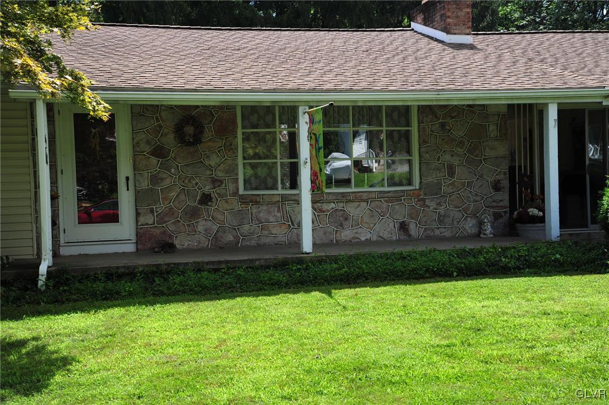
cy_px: 202
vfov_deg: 29.2
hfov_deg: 42.8
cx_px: 304
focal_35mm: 46
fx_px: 778
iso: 200
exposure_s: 1/250
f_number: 8
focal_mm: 46
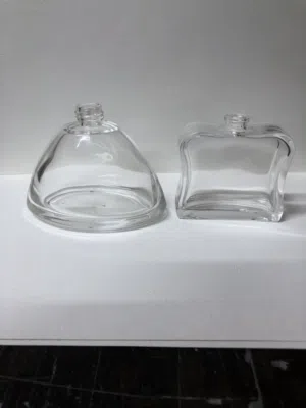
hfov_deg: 49.7
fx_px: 330
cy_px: 204
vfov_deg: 63.4
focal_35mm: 28
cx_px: 153
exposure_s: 1/24
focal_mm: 4
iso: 40
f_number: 1.8
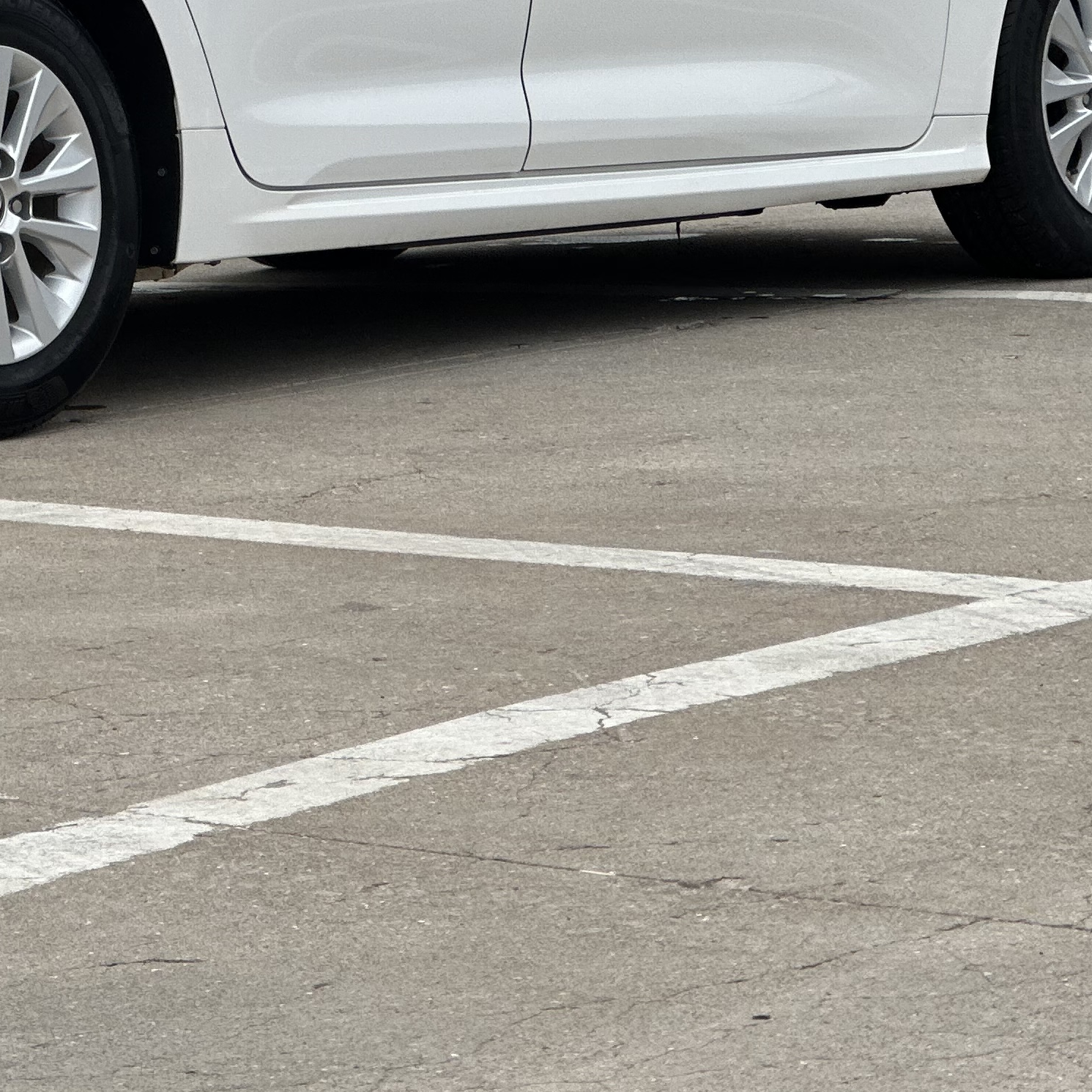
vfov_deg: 9.5
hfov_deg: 9.4
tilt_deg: -1.6
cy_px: 64
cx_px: -28
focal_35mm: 184
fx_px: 6567
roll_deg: +1.7
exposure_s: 1/143
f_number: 2.8
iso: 20
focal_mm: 9
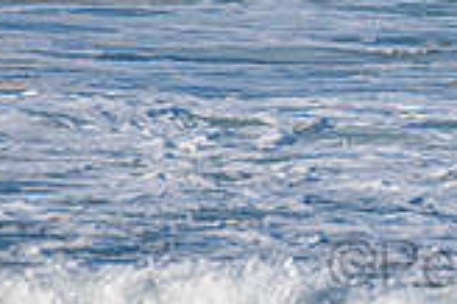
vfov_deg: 0.5
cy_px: -199
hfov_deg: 0.8
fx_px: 33682
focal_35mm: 2656
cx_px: 543
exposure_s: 1/2000
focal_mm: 500
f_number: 5.6
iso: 360
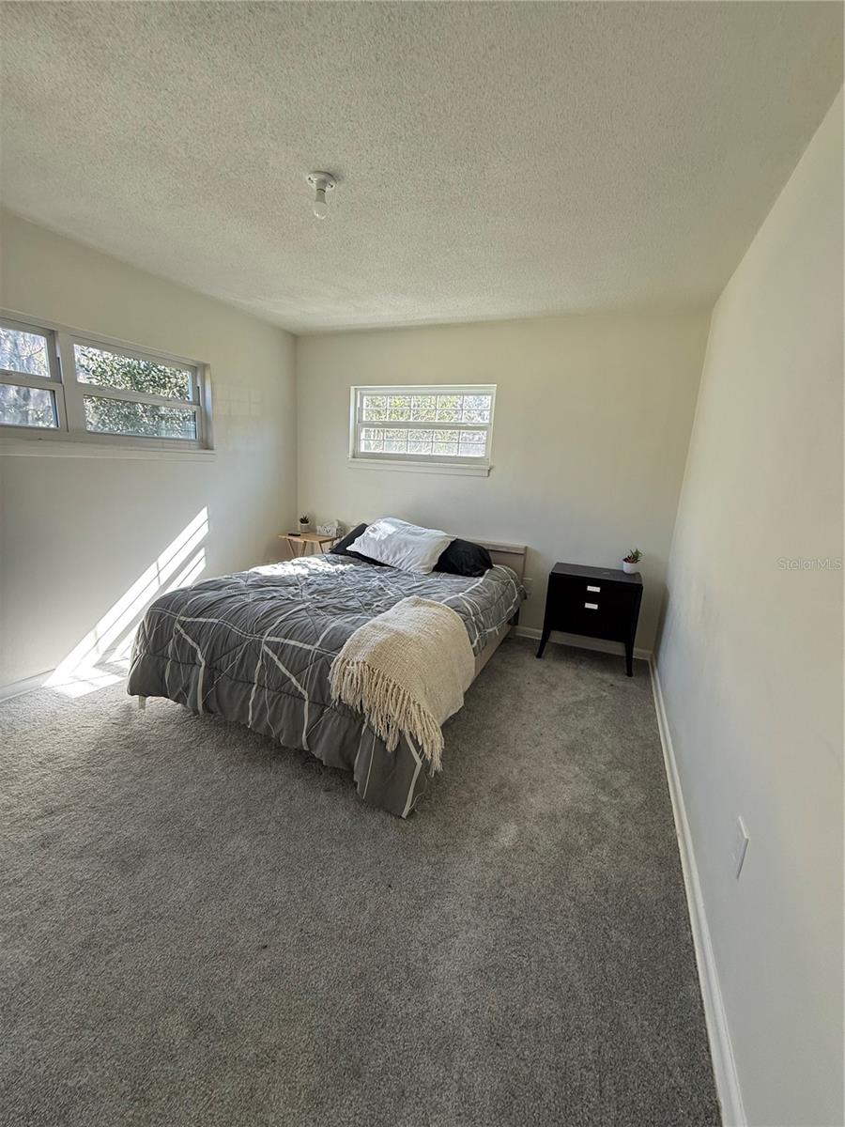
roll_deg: -3.6
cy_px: 564
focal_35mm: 14
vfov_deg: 102.1
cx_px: 422
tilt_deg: -9.8
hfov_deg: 85.7
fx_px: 456
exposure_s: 1/120
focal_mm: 2.22
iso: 125
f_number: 2.2
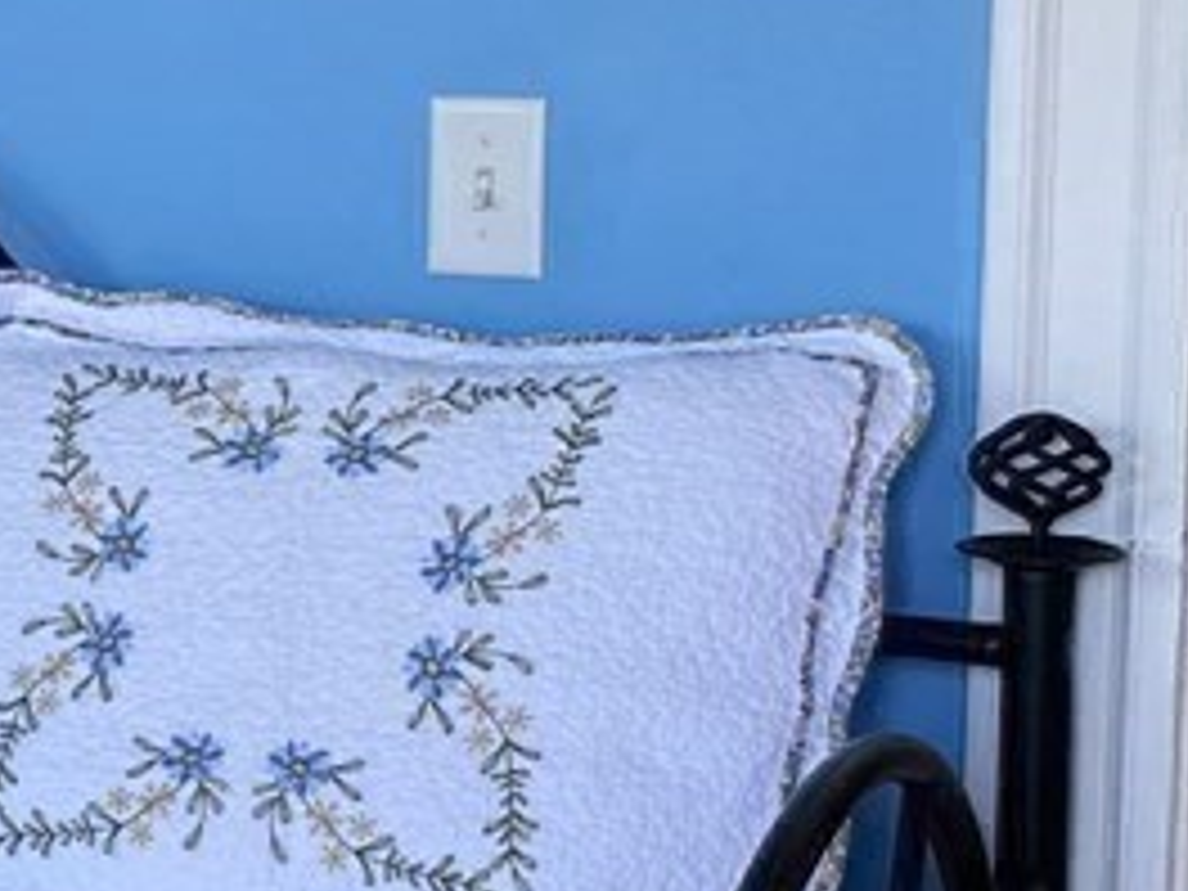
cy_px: 428
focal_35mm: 101
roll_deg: +3.6
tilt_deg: -9.2
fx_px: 3466
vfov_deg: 14.6
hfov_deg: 16.7
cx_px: -846
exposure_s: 1/103
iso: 125
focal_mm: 4.25
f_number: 1.8
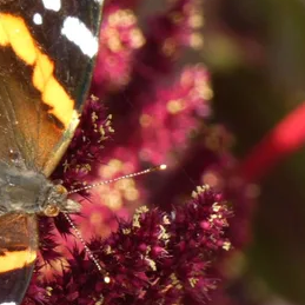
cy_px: 157
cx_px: -51
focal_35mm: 740
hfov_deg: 2.4
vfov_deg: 2.4
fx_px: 7377
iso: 250
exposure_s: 1/80
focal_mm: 60.8
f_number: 5.6
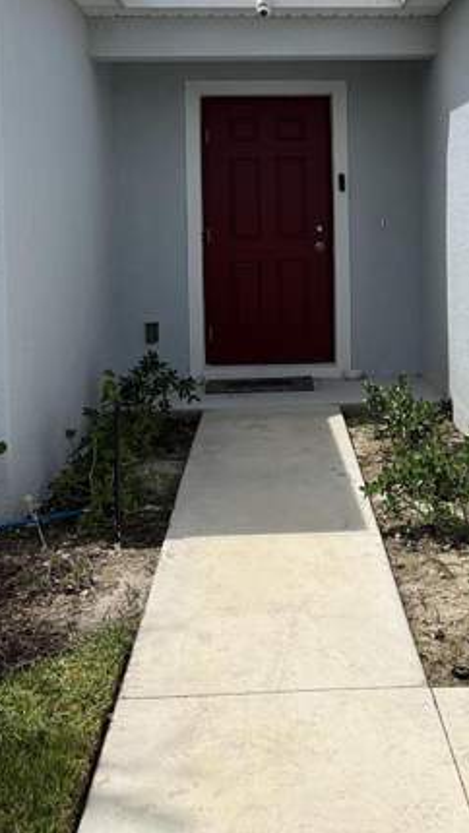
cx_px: 329
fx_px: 1039
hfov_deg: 25.2
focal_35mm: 47
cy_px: 246
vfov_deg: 42.8
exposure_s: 1/3125
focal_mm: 3
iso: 25
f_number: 1.8
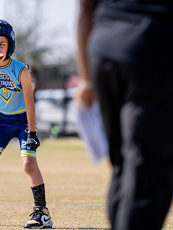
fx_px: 2742
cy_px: 87
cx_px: 2
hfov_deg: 3.6
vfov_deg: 4.8
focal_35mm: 411
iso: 100
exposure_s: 1/2500
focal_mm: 200
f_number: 2.8
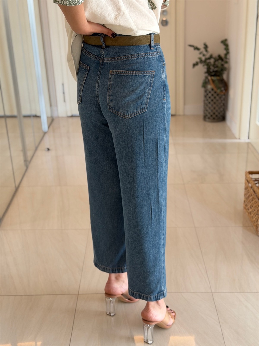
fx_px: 479
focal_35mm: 48
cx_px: 130
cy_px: 173
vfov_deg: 39.7
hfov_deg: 30.3
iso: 100
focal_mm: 6.76
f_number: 1.78
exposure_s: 1/60
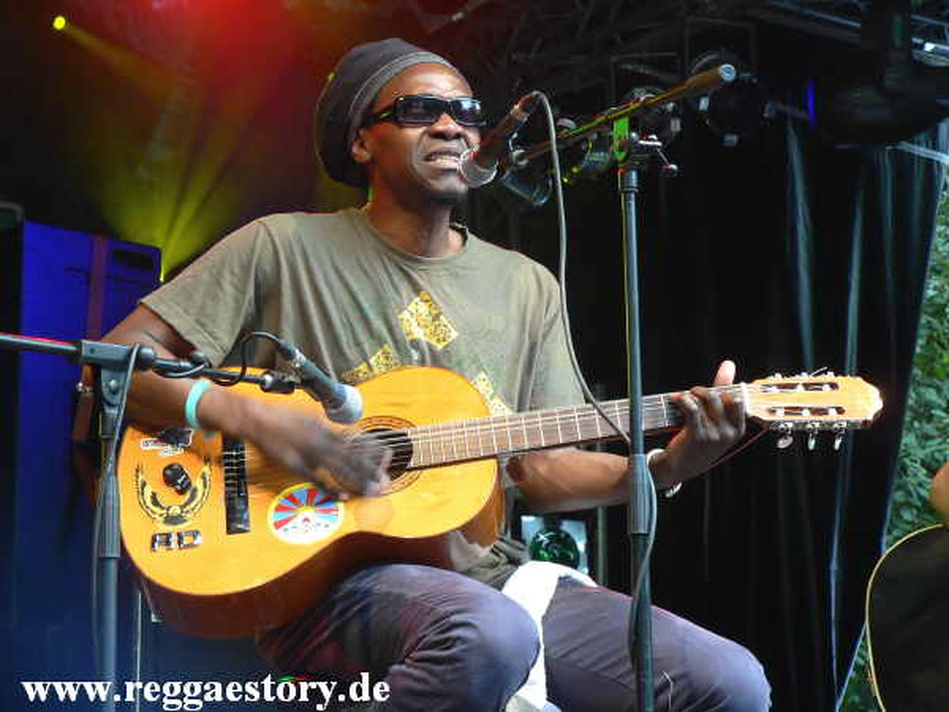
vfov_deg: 14.6
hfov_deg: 19.4
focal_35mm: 101
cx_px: 474
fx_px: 2769
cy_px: 356
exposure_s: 1/30
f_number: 3.2
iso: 100
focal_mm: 17.3
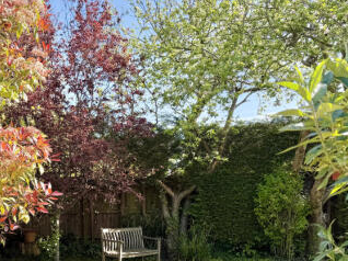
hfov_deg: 42.2
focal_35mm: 44
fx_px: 442
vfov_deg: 32.3
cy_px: 194
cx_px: 107
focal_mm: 6.76
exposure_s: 1/1250
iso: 80
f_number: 1.78
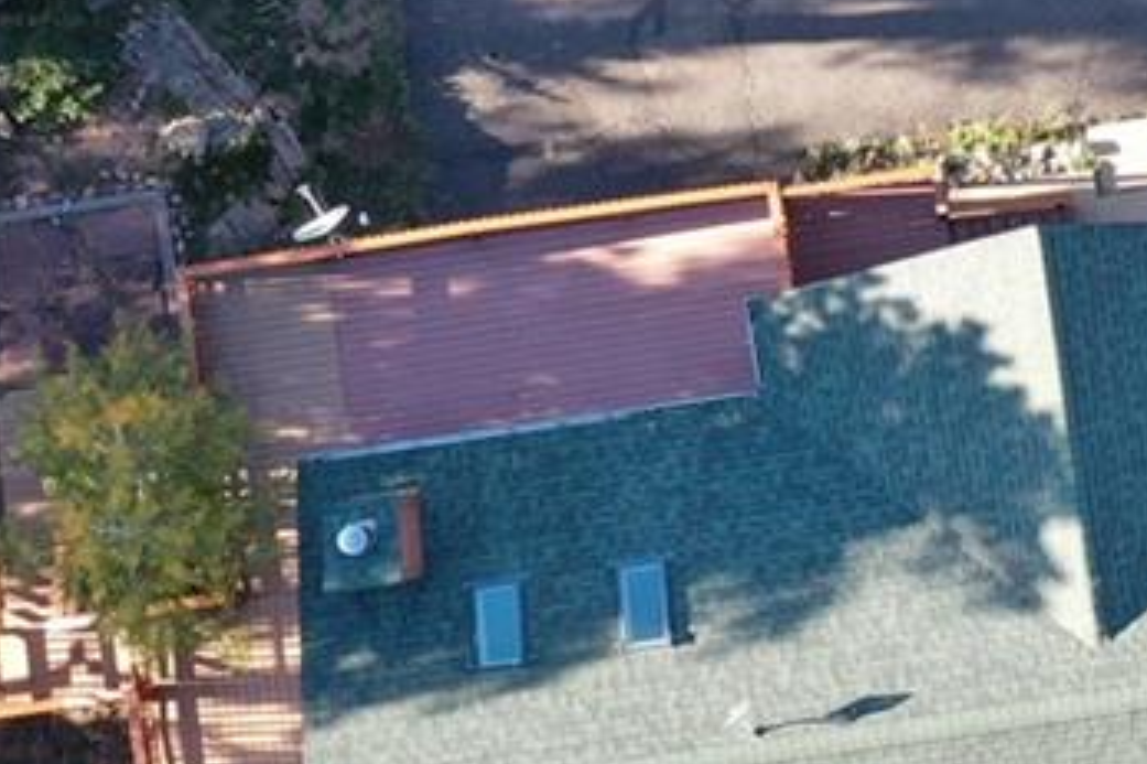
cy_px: 255
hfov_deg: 15.8
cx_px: 935
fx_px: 4108
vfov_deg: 10.6
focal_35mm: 129
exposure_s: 1/100
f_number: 4
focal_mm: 10.26
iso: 100
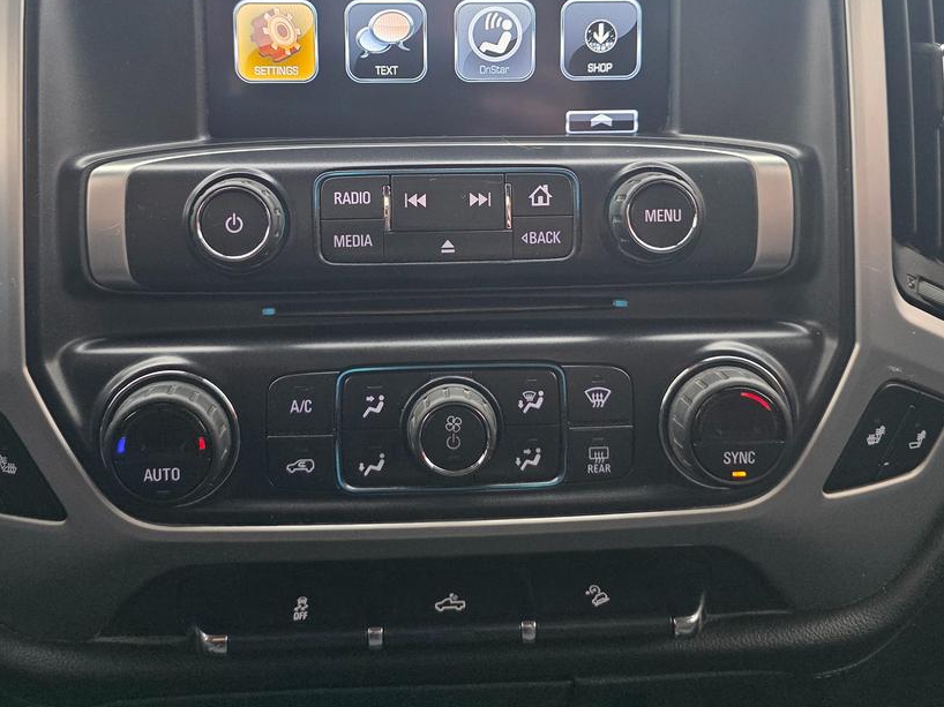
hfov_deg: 51.3
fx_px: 981
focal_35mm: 36
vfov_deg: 39.1
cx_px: 444
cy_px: 227
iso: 200
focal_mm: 6.3
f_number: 1.7
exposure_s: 1/180
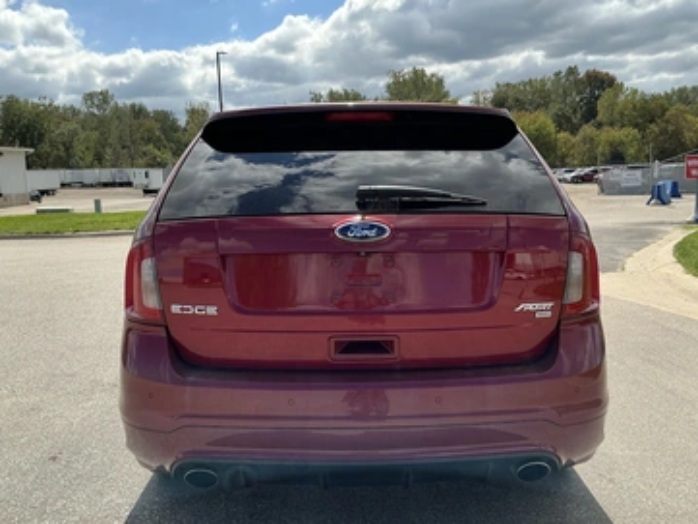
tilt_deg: -8.2
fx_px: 625
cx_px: 358
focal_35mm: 31
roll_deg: +2.0
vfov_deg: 45.5
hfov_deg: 58.3
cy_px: 273
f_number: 1.8
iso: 25
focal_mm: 3
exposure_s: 1/1675
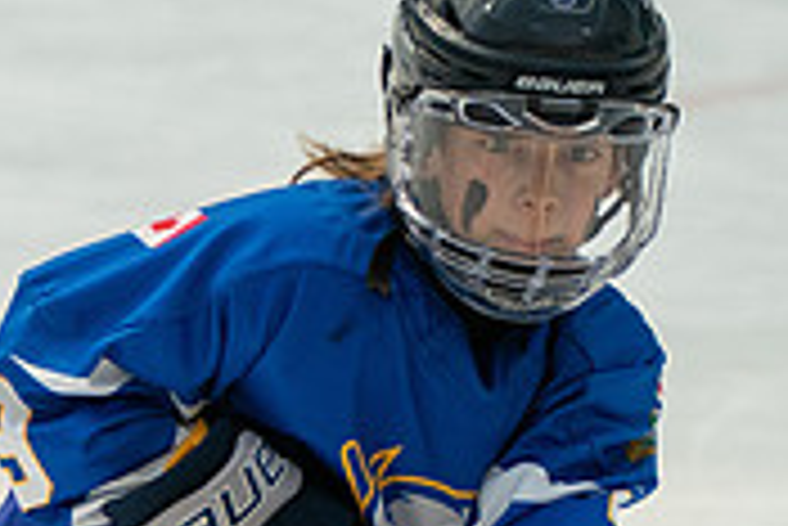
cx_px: -153
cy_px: 989
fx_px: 12180
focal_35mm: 556
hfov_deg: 3.7
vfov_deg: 2.5
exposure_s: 1/2000
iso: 1600
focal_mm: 140
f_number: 3.5
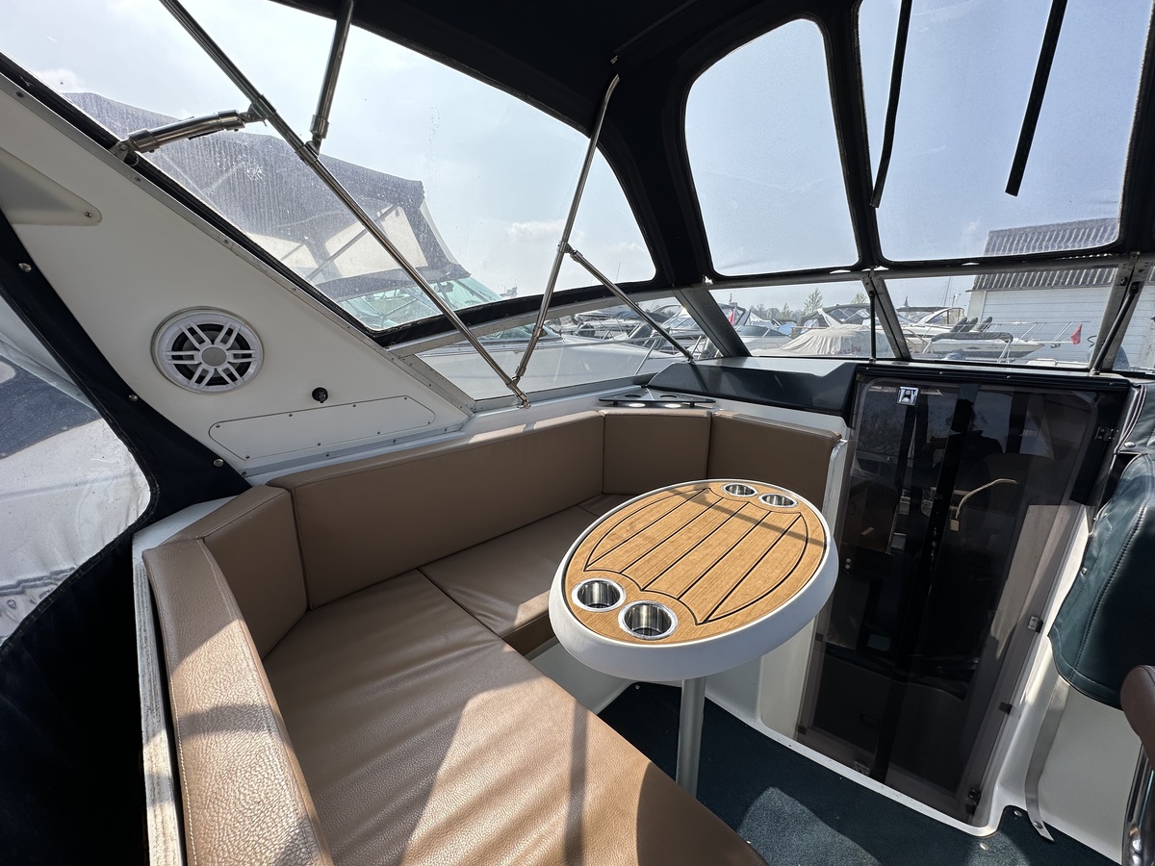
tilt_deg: -12.9
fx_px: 467
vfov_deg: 85.7
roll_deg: -0.3
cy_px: 433
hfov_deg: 102.1
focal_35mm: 14
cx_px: 578
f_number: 2.2
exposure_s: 1/1082
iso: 50
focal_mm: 2.22
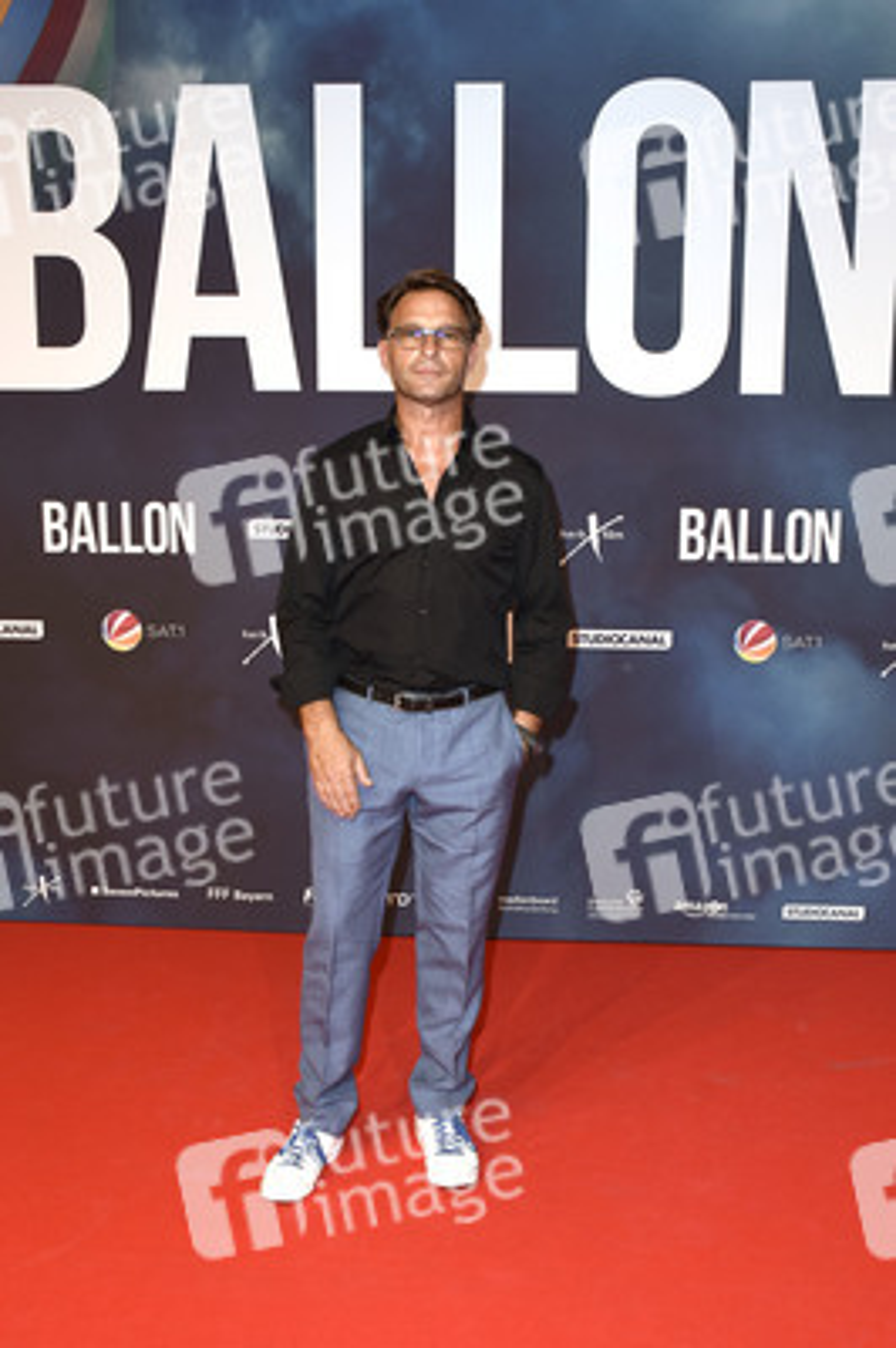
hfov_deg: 38.3
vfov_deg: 55.1
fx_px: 1290
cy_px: 674
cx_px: 448
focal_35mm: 34
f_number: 6.3
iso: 320
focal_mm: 23
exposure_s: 1/100
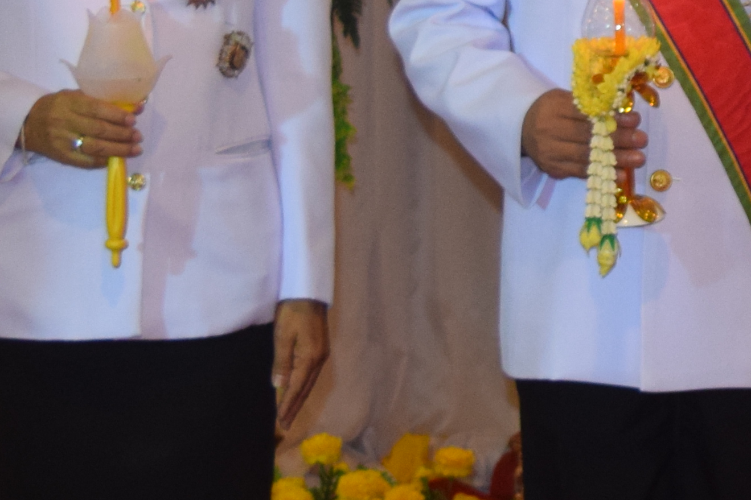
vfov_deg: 7.4
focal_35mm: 184
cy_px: 34
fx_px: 3843
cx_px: 1163
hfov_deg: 10.7
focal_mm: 27
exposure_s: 1/80
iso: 800
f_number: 4.5
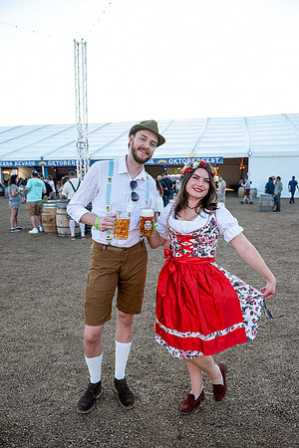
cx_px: 150
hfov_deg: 45.0
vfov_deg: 63.7
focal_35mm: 29
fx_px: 361
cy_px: 224
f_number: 4
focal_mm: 29
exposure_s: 1/1250
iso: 640
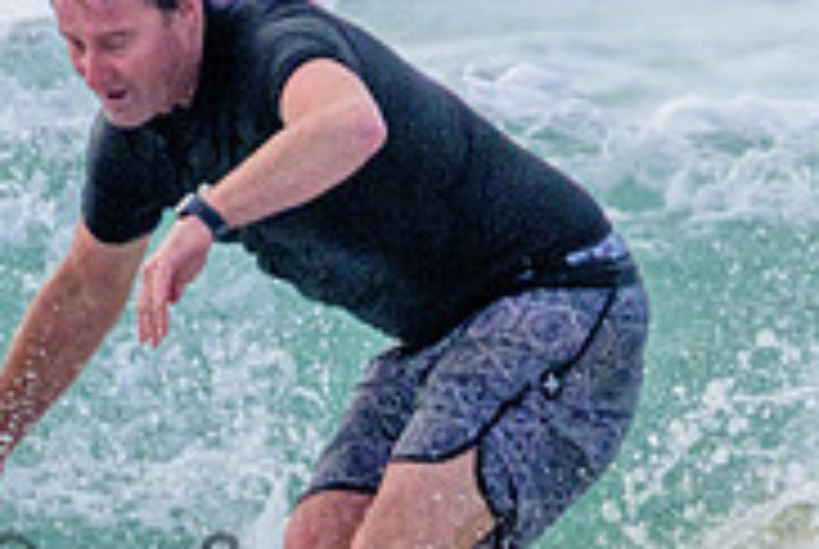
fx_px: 79457
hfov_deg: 0.6
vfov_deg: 0.4
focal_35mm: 3487
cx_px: 368
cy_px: 739
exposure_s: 1/2000
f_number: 11
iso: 1250
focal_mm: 800
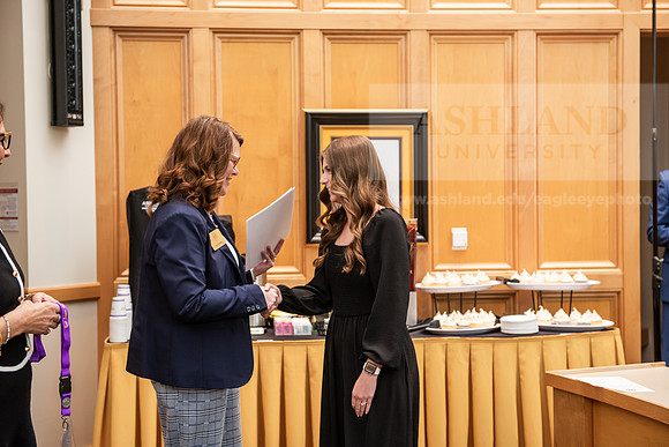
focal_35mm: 56
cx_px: 334
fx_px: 1041
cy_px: 224
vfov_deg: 24.2
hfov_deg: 35.6
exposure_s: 1/160
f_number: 4
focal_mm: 56
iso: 1000
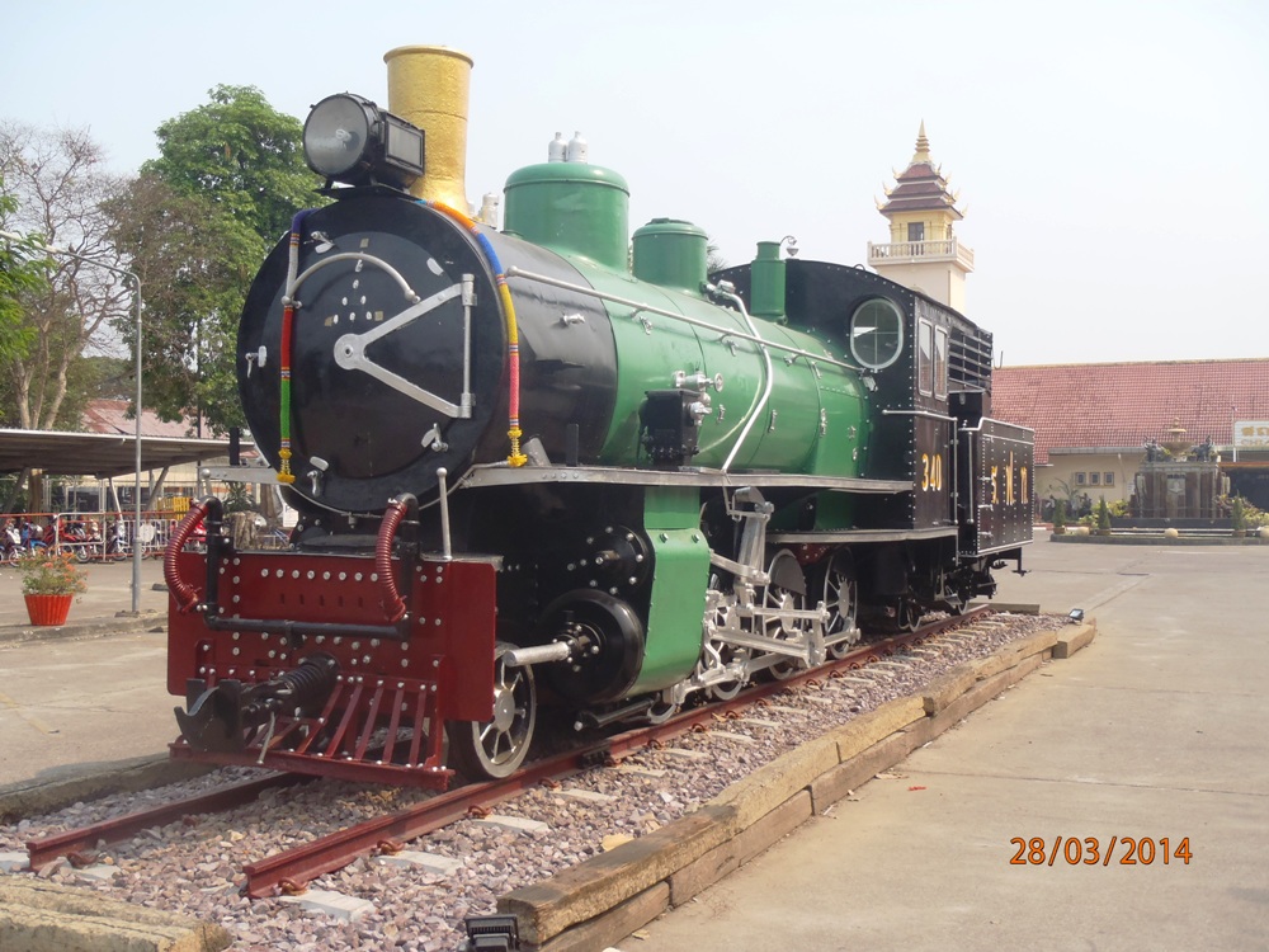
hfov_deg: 46.8
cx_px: 634
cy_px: 476
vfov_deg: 36.0
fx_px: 1466
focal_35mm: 40
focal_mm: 7.28
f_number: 4.7
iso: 80
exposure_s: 1/250
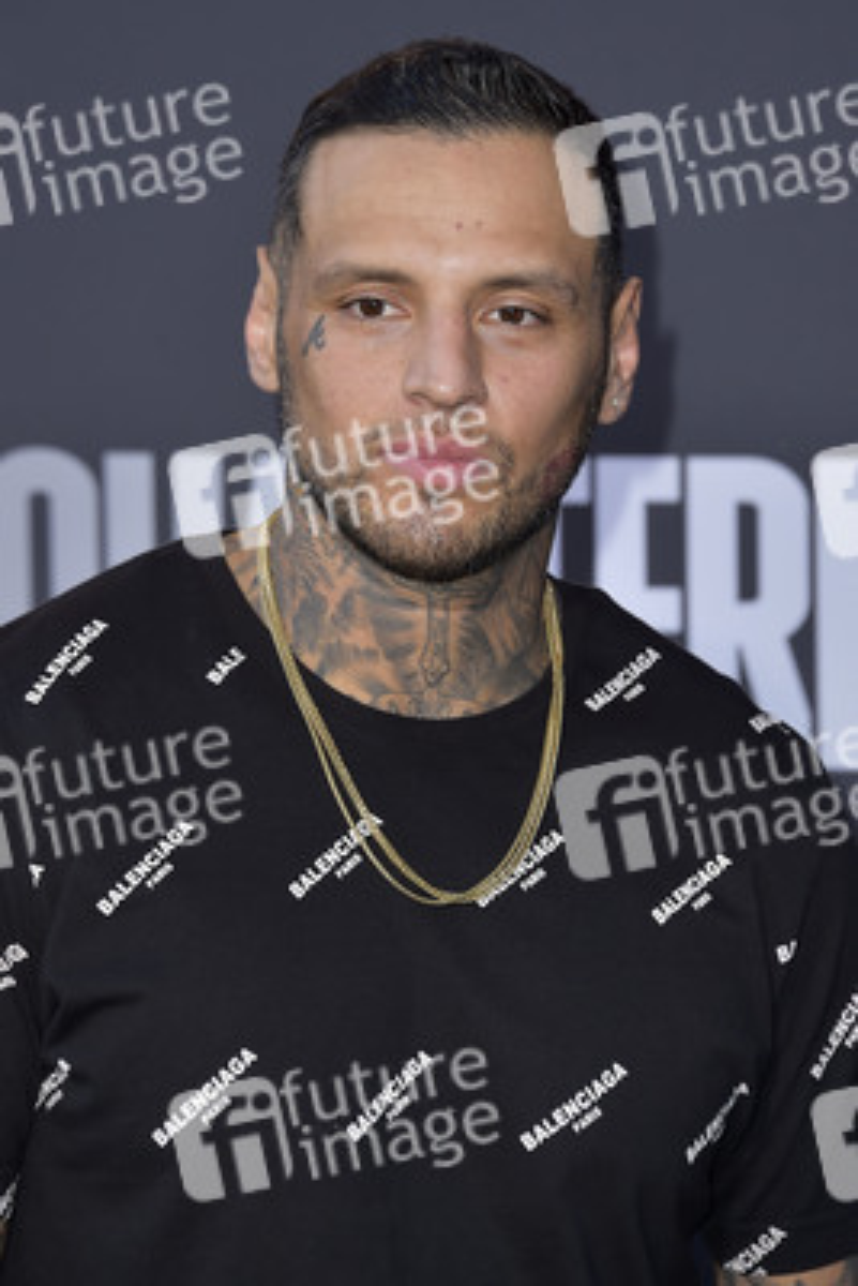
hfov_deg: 8.6
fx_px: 5715
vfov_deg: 12.8
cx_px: 429
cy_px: 643
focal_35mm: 160
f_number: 6.3
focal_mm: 160
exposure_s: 1/250
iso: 320
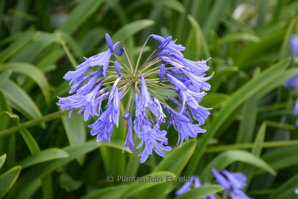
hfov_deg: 20.6
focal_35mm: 99
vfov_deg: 13.8
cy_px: 100
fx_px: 820
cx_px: 149
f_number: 5
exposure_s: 1/250
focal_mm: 66
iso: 400
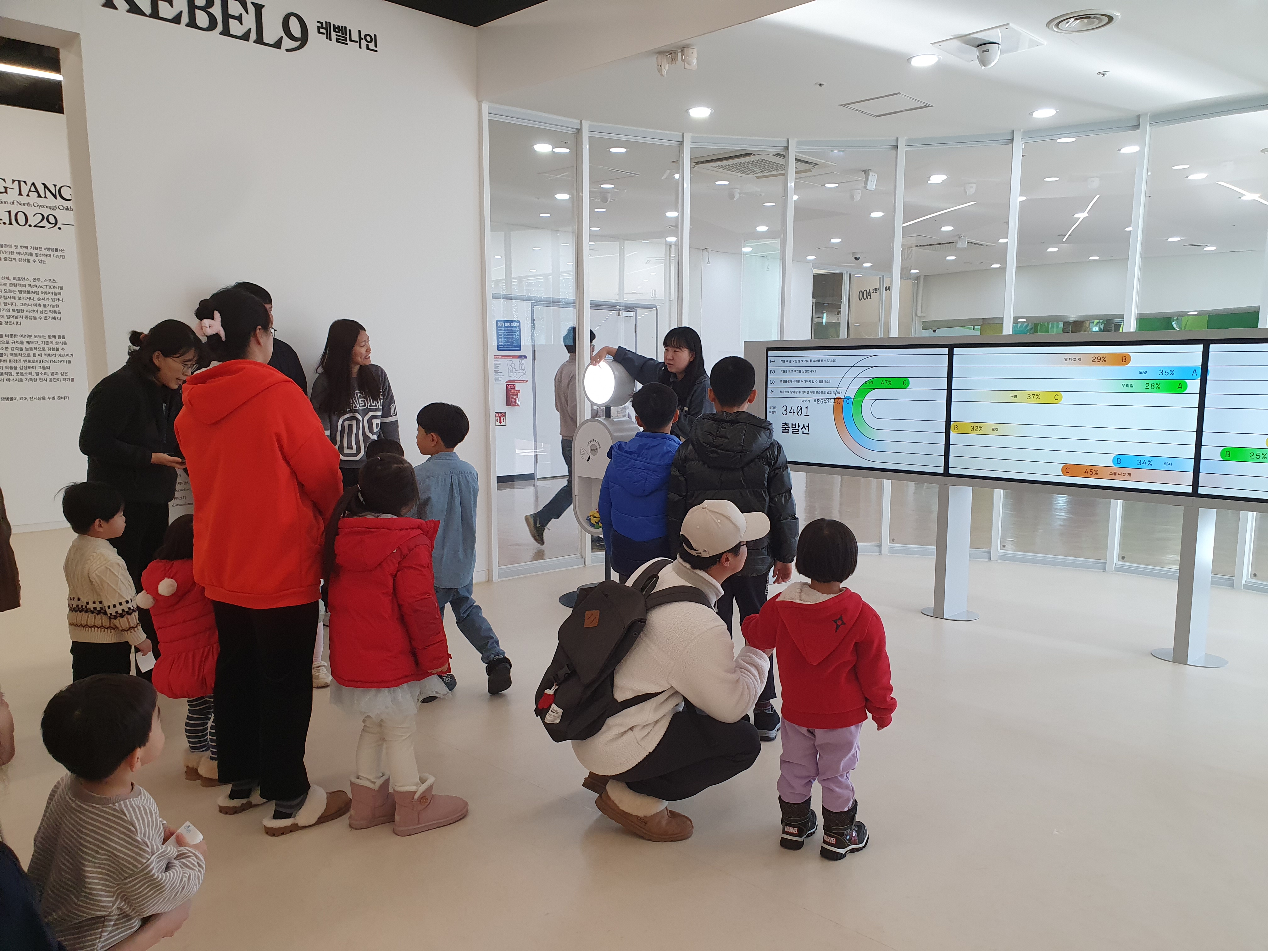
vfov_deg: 53.1
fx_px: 952
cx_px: 634
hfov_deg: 67.3
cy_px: 476
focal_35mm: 26
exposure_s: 1/120
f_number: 2.4
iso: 160
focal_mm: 4.32
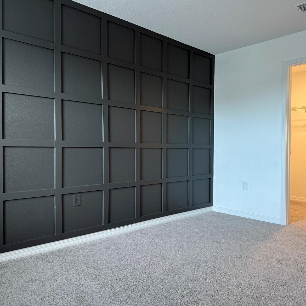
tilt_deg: -0.1
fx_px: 290
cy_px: 152
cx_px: 178
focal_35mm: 29
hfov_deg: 55.4
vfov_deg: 55.6
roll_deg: +0.0
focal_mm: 6.76
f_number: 1.78
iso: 250
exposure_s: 1/60
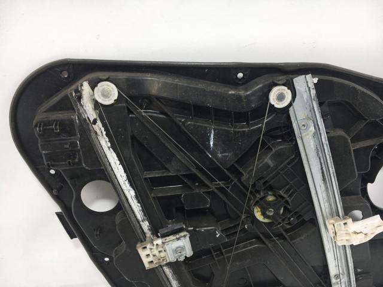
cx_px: 192
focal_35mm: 29
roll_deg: +1.3
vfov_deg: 48.2
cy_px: 144
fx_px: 321
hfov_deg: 61.7
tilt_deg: -32.3
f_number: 2.2
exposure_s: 1/176
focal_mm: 4.15
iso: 25
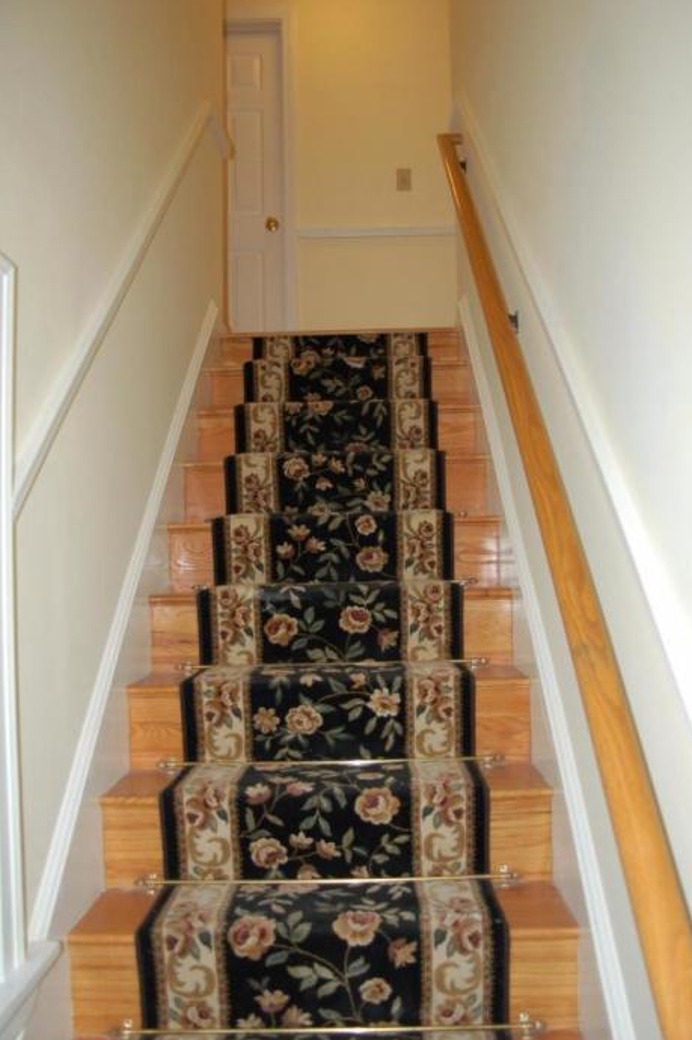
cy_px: 548
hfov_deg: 43.5
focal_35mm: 30
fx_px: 866
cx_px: 359
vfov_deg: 61.9
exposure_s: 1/60
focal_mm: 18
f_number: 3.5
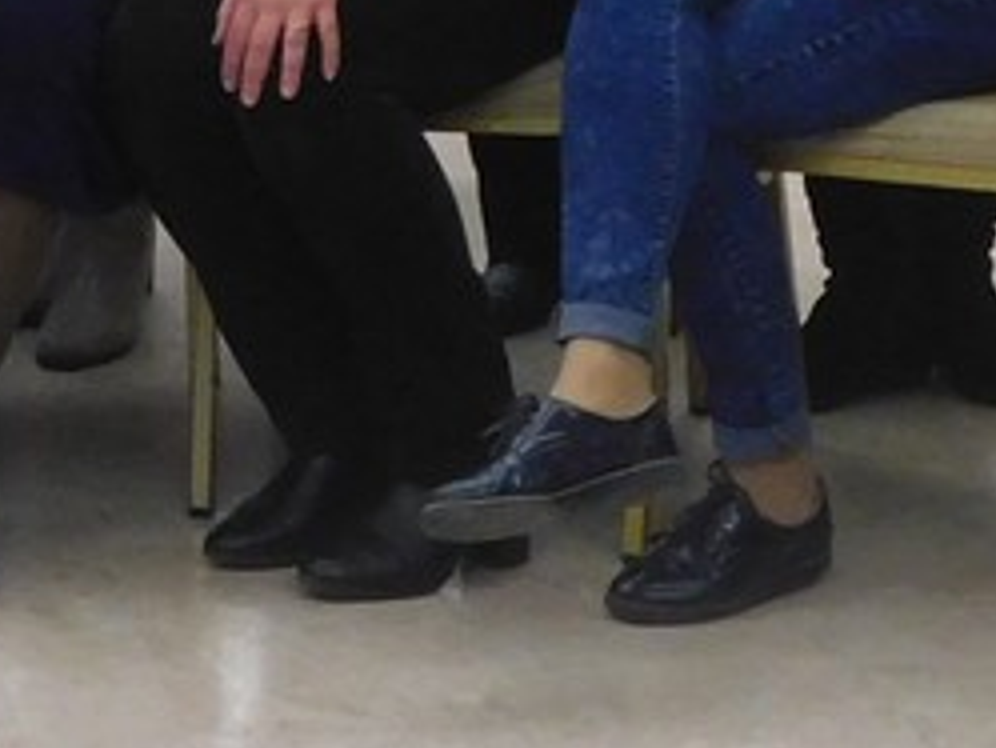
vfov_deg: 7.8
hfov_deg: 10.4
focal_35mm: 185
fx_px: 5326
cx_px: -444
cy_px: -628
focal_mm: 6.3
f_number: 3.5
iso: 400
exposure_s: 1/13
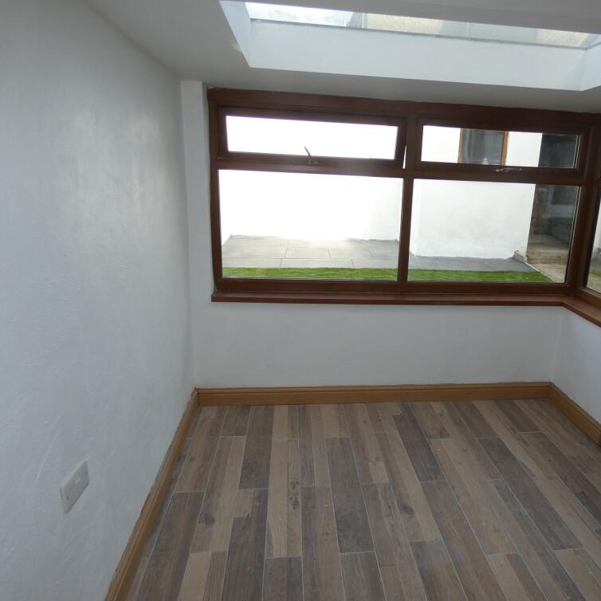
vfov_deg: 65.0
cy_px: 301
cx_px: 363
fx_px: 471
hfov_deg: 64.4
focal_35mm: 24
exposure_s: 1/250
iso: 80
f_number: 2.8
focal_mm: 3.6
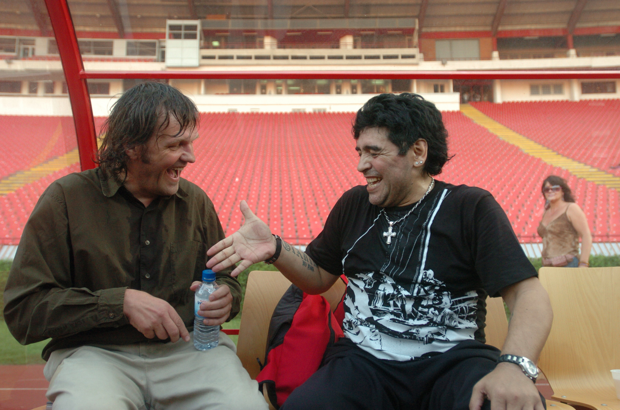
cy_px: 205
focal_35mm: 30
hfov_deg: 62.0
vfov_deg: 43.4
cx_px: 310
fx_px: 516
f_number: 3.5
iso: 500
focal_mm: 20
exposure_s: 1/400
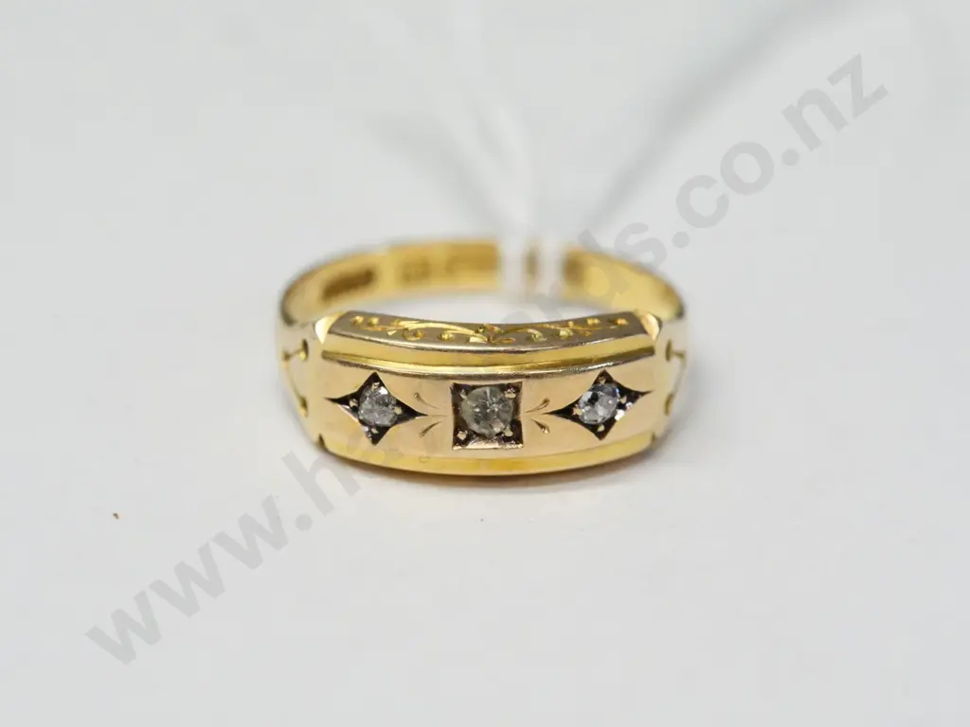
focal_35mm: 120
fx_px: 3363
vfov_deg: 12.3
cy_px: 364
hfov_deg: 16.4
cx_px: 485
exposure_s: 1/125
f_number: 5.6
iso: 3200
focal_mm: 60
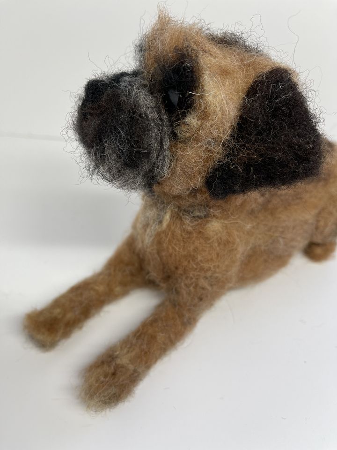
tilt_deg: -36.0
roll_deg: +4.5
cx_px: 168
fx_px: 337
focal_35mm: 26
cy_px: 225
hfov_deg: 53.1
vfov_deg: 67.3
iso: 32
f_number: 1.6
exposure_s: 1/249
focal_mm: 5.1
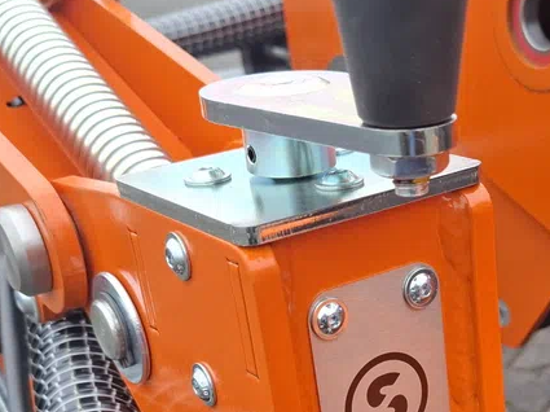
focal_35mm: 65
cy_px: 450
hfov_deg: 29.2
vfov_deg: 21.4
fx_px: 1032
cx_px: 441
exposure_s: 1/172
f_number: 1.8
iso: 50
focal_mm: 5.54
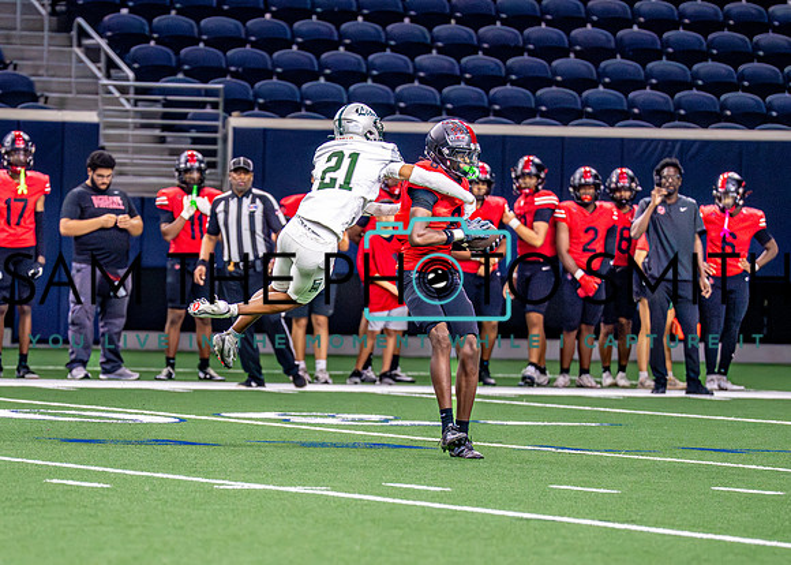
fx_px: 7413
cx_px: 285
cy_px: 410
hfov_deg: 6.1
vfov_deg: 4.4
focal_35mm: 330
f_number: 2.8
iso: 6400
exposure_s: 1/2000
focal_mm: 200
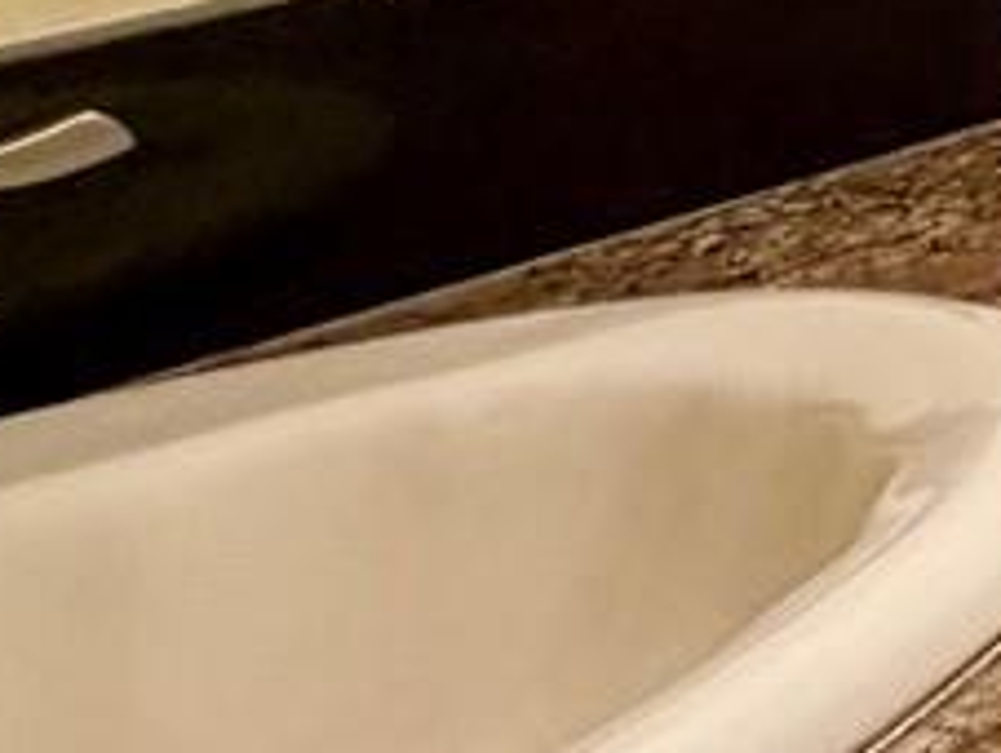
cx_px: 2768
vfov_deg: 13.4
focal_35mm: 99
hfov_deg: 12.3
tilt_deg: -3.9
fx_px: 2866
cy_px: -629
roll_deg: +4.7
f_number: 2.2
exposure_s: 1/60
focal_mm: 2.22
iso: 200
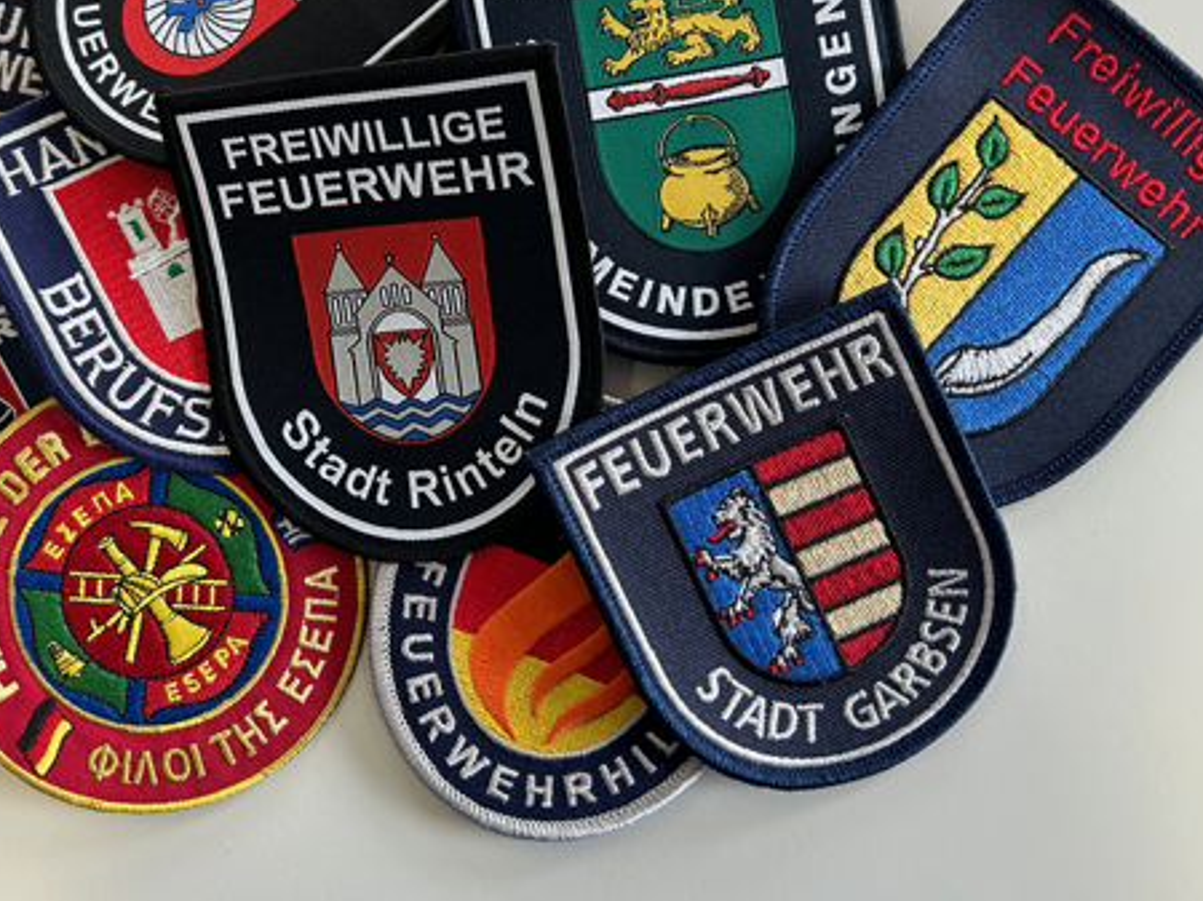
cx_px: 513
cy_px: 281
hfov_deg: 50.0
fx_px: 1285
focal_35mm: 37
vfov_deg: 38.1
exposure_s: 1/100
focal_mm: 5.7
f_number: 1.5
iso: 80
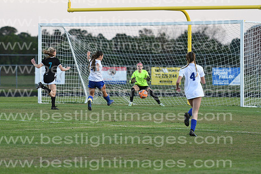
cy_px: 81
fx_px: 1821
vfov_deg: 5.5
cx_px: 110
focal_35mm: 251
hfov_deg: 8.2
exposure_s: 1/800
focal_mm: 140
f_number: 2.8
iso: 1100
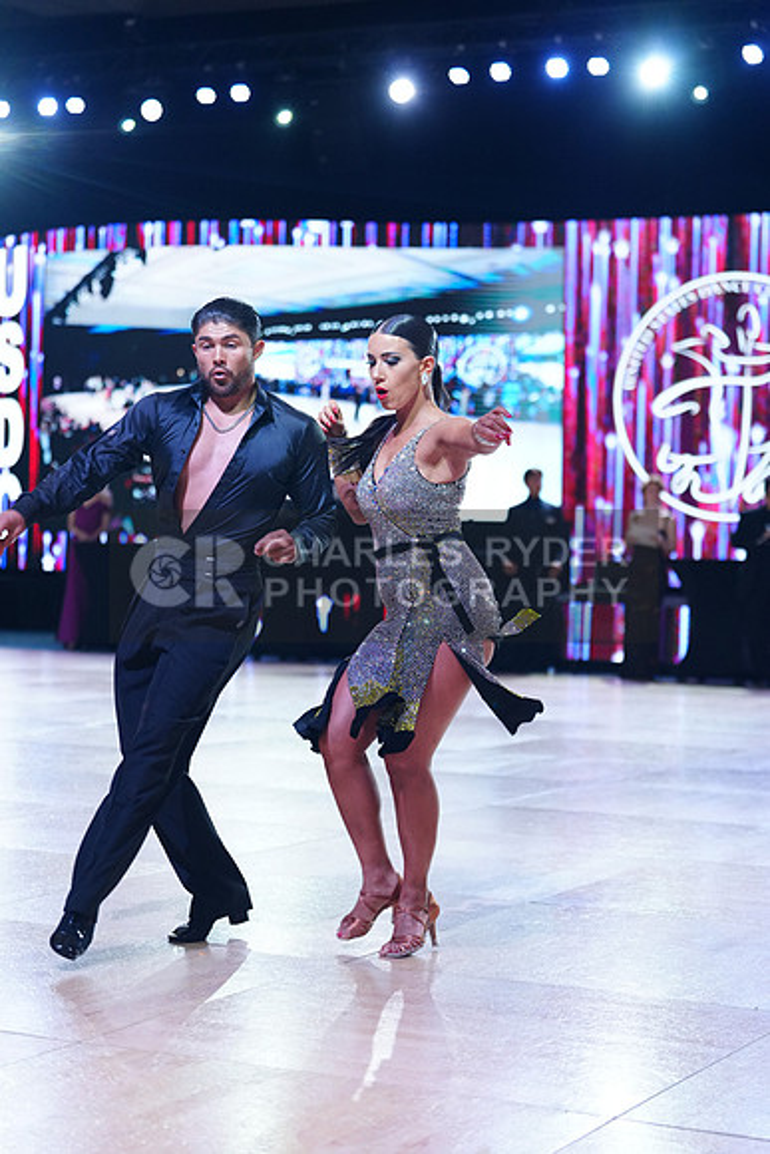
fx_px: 2244
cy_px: 577
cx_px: 385
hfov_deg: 19.5
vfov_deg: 28.8
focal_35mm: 70
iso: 2000
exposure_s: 1/500
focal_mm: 70
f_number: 2.8
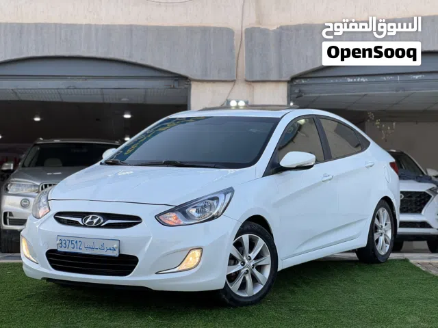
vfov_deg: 19.1
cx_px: 219
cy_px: 164
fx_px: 974
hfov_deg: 25.3
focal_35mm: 77
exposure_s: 1/100
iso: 25
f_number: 2.8
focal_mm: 9
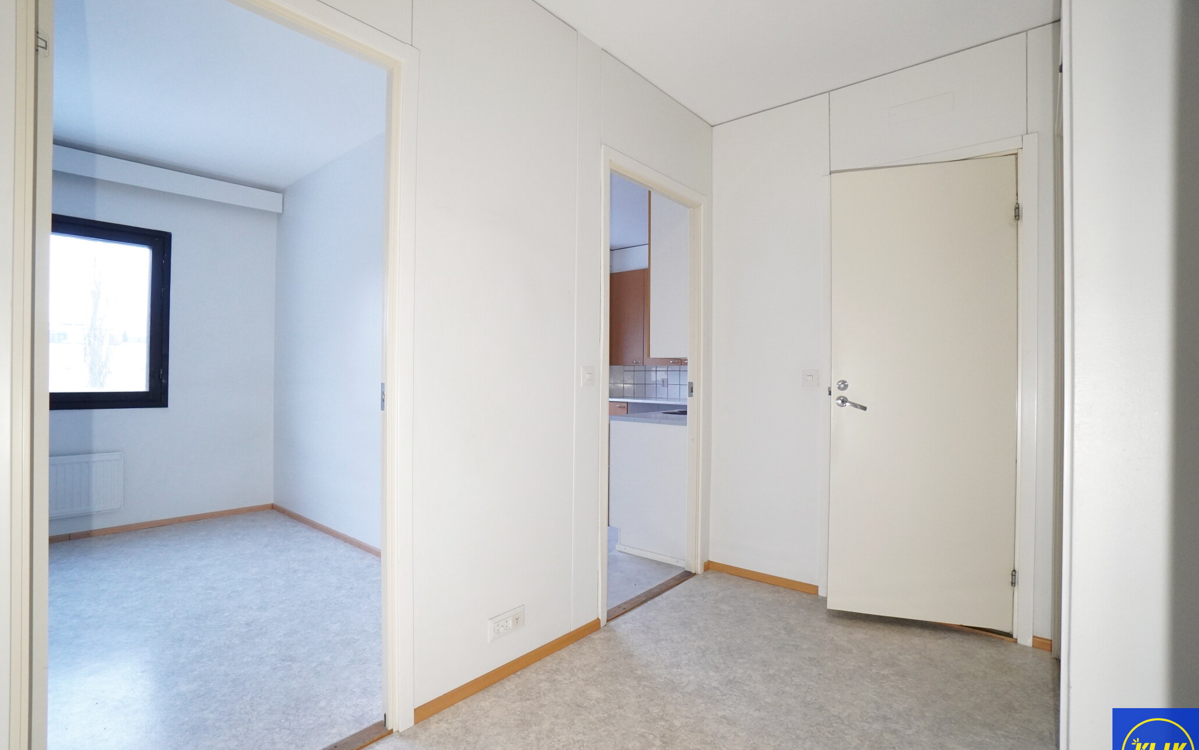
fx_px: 523
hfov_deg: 97.8
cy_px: 383
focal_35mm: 16
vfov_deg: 71.2
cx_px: 577
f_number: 4
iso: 2000
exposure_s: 1/30
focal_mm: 10
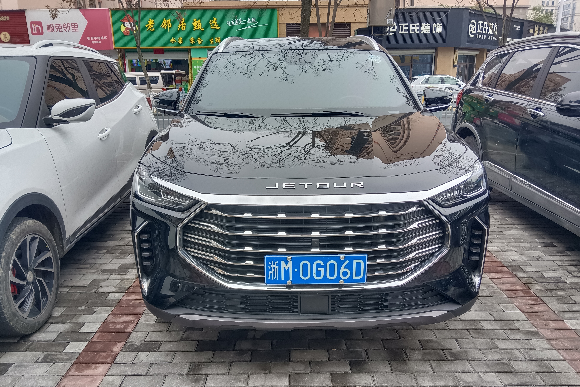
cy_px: 224
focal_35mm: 28
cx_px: 292
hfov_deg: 65.5
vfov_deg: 46.2
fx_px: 451
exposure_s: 1/100
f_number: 1.8
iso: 130
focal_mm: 4.05
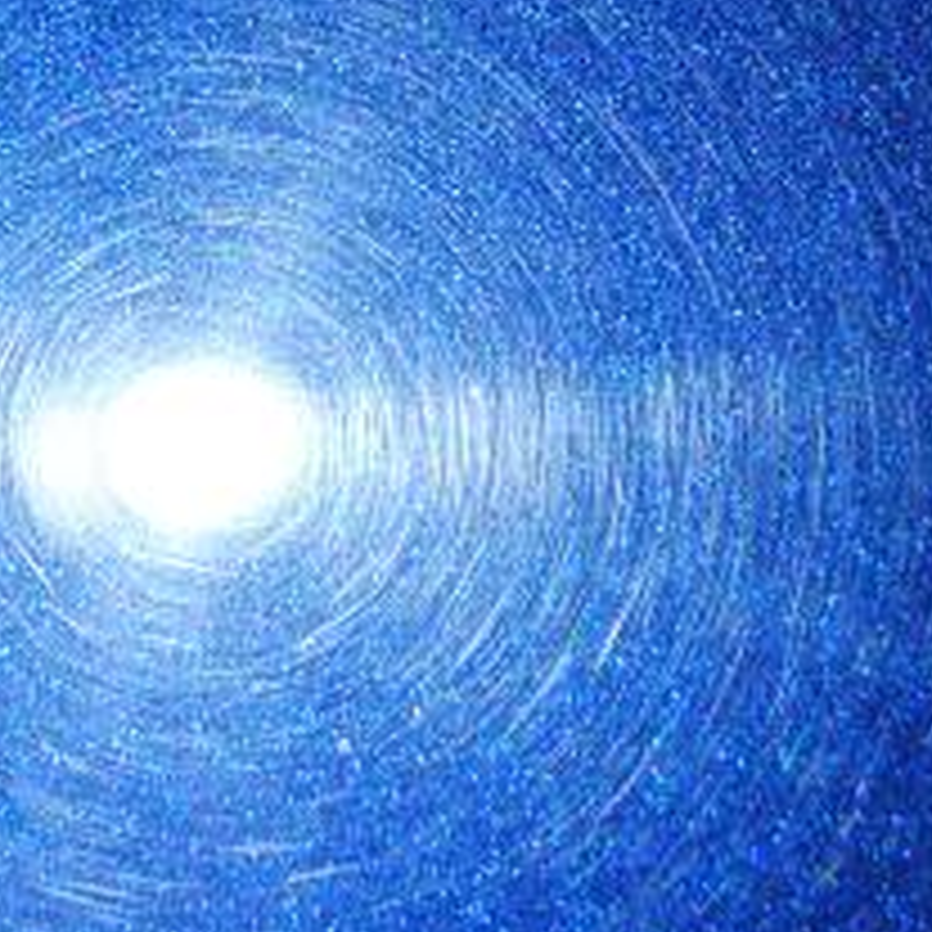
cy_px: 83
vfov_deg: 9.8
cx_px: 189
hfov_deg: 9.9
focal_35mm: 177
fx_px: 5392
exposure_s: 1/80
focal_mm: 28
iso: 200
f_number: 4.2
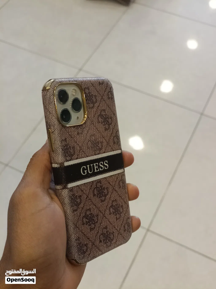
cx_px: 108
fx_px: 391
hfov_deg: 30.9
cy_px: 144
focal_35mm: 47
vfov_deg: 40.4
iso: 250
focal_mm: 7.08
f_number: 1.4
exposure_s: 1/50
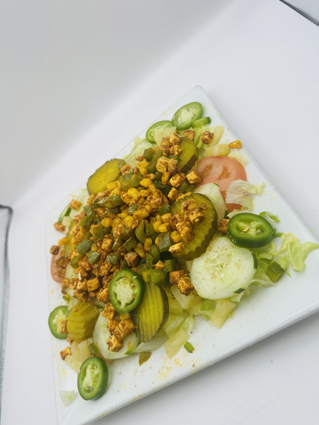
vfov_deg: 71.6
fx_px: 295
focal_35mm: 24
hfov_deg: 56.8
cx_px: 160
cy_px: 212
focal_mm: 6.86
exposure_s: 1/503
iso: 80
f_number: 1.78
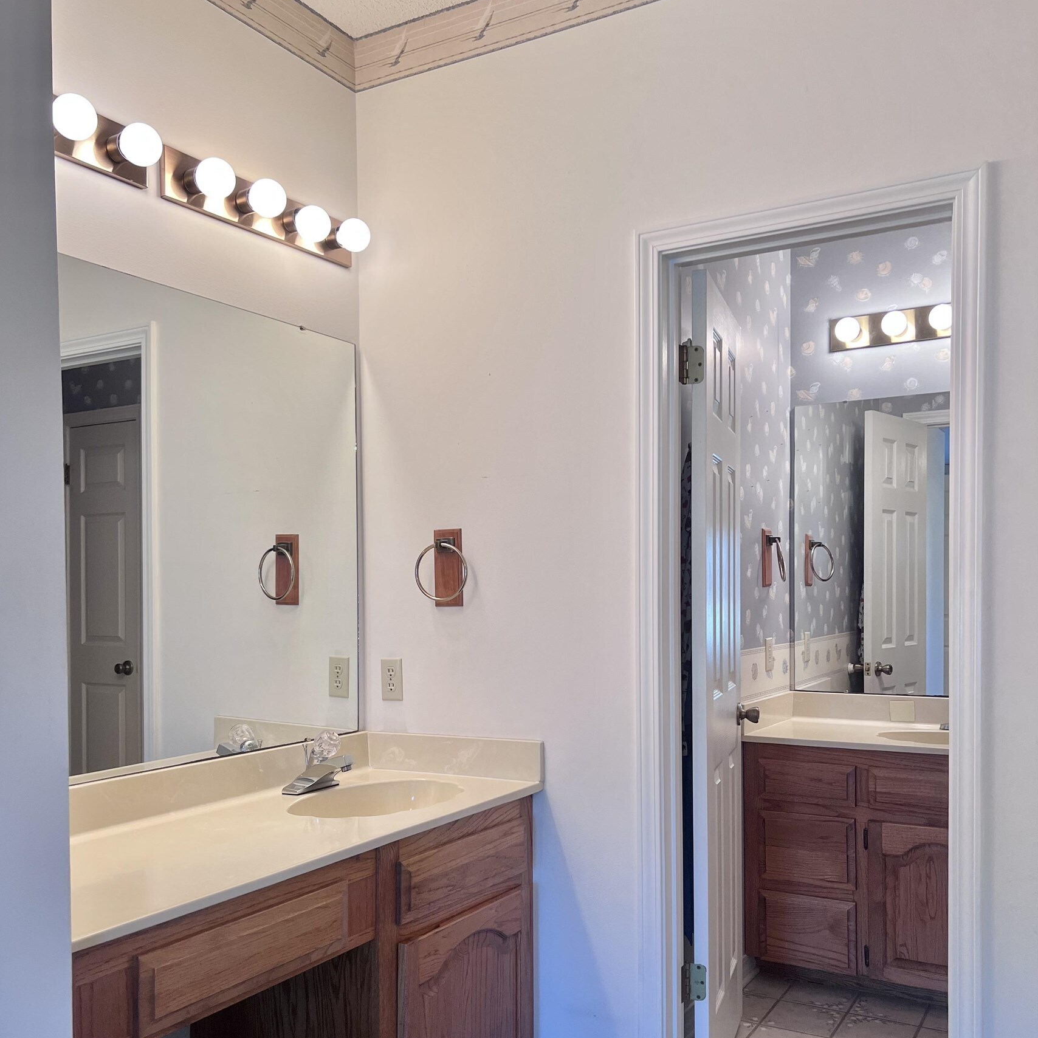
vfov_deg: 52.3
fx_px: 1052
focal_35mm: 31
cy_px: 609
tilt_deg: -0.8
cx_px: 515
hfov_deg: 52.5
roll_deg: +0.7
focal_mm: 5.7
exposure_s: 1/120
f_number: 1.5
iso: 50
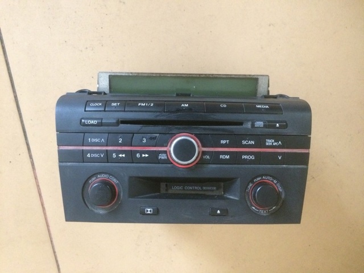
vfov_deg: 48.2
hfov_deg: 61.7
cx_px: 182
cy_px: 136
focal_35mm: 29
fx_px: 305
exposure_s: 1/17
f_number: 2.2
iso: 400
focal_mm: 4.15
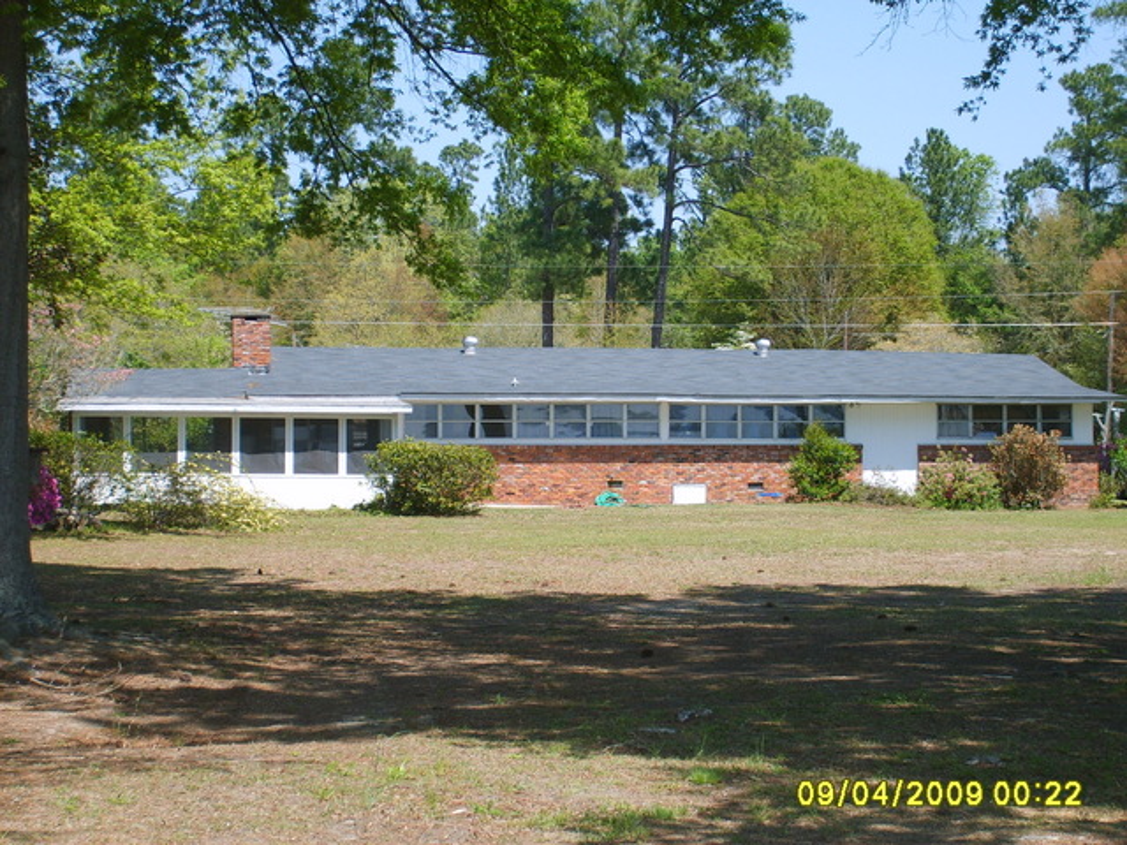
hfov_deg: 27.0
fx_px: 2344
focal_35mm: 72
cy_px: 422
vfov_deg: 20.4
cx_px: 564
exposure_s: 1/350
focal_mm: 12
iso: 50
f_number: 3.9
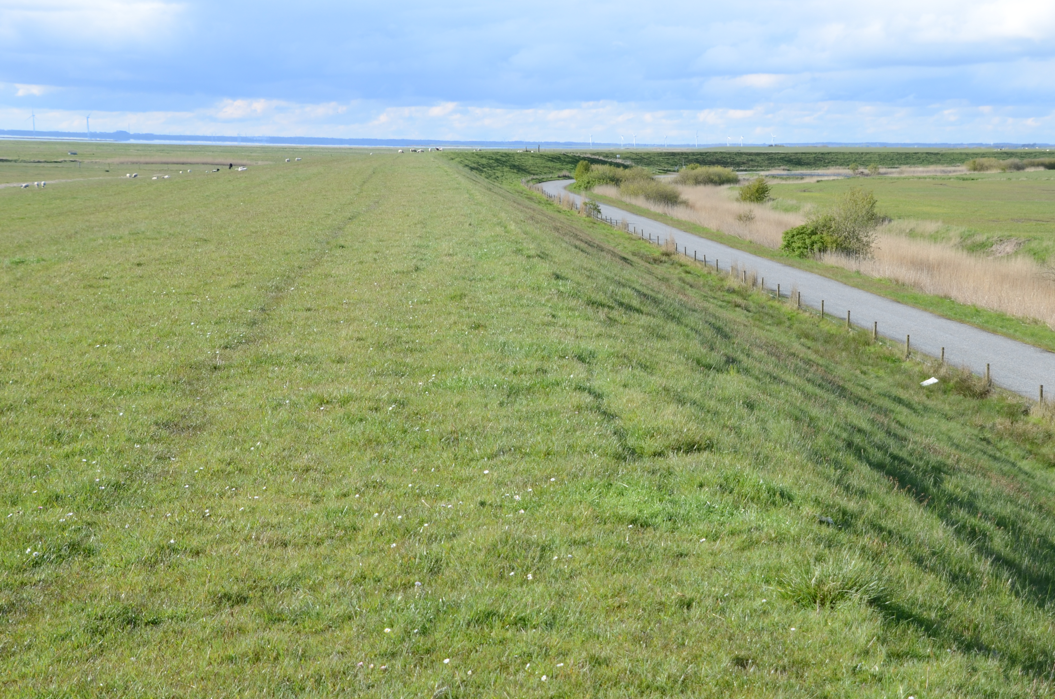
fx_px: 2252
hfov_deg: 26.3
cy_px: 403
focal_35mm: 77
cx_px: 660
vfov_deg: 17.6
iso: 160
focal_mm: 38
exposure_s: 1/320
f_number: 9
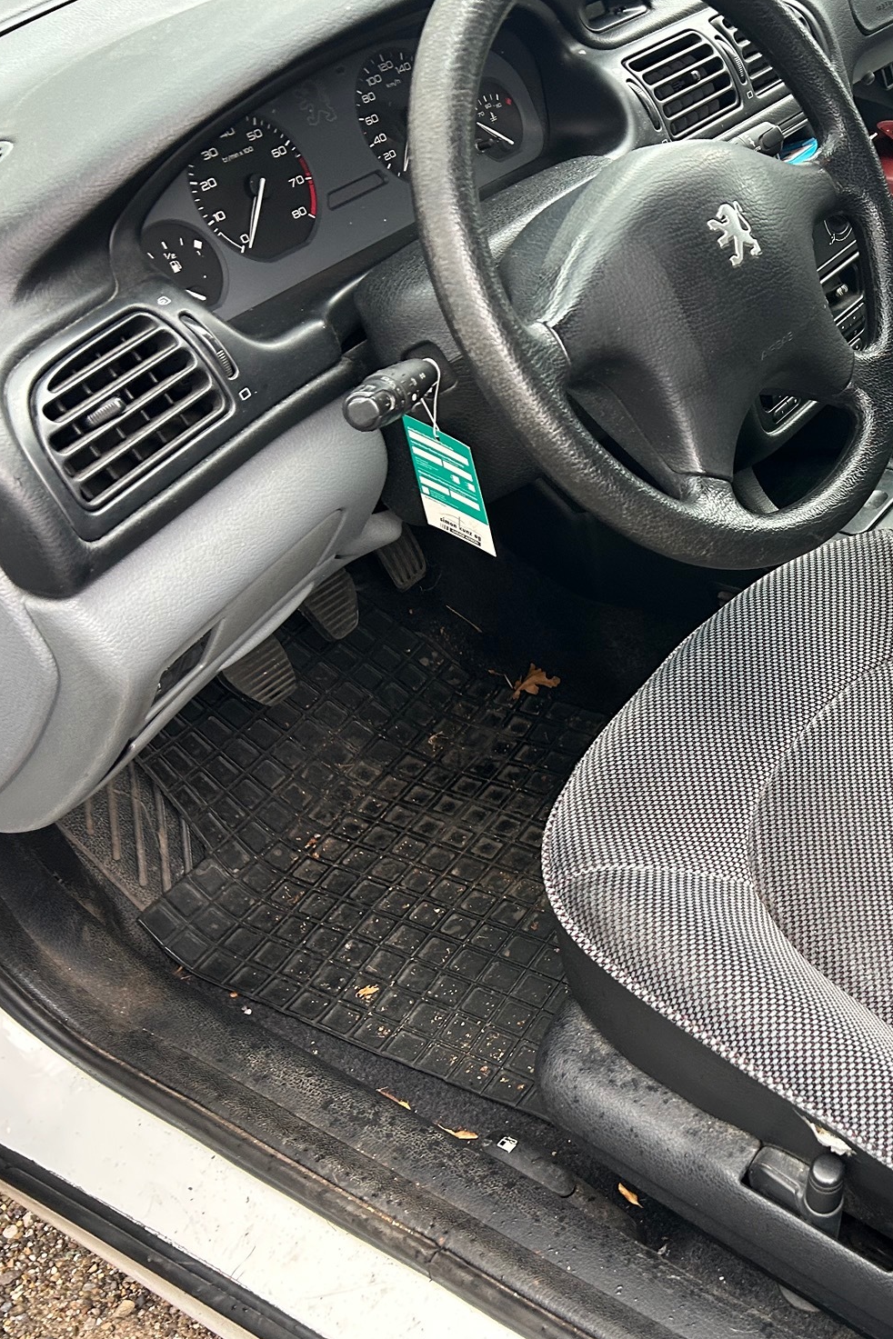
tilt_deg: -46.1
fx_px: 1377
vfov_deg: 51.9
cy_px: 655
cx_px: 804
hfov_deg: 34.0
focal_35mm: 37
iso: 160
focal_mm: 5.7
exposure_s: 1/60
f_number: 1.5
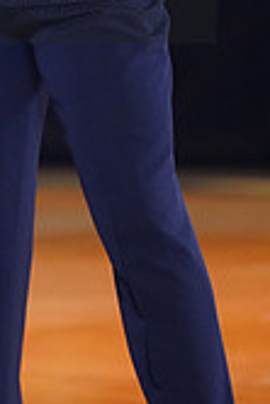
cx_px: -118
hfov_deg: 2.4
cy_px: -37
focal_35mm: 568
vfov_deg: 3.6
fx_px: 6376
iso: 5000
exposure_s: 1/400
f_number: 2.8
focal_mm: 163
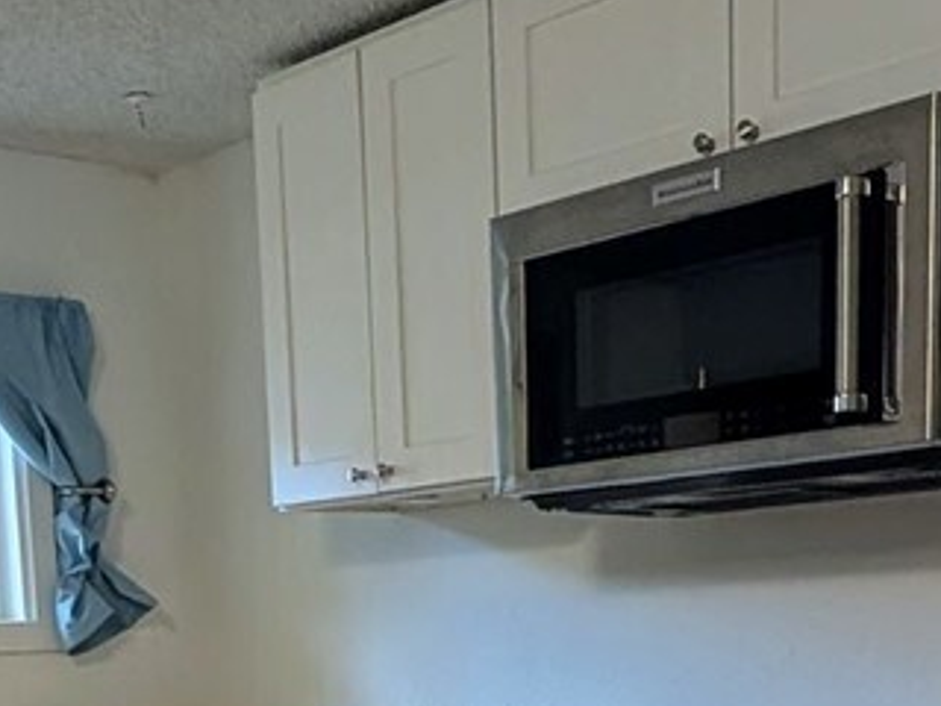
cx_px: 362
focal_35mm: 60
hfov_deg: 32.1
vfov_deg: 21.8
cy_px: 938
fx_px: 1631
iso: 142
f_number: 1.7
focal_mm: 2.02
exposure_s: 1/74.8
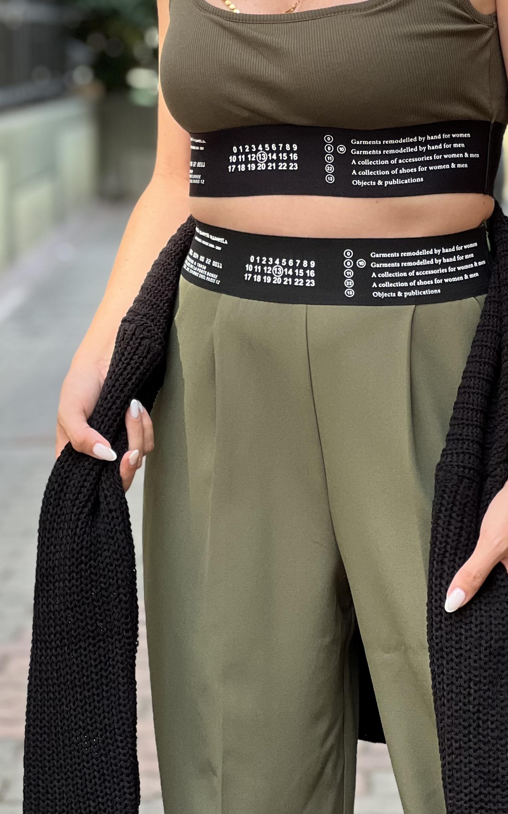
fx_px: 2968
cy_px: 173
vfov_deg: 15.5
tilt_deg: -0.5
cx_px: 290
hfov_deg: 9.8
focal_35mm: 134
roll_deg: +0.6
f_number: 2.8
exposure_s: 1/121
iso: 50
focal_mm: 9
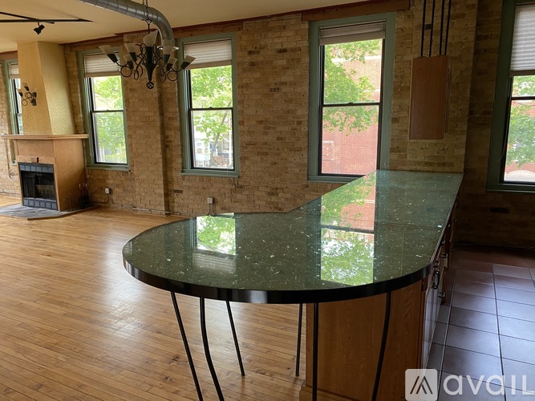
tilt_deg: -9.9
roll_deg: -0.2
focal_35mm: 26
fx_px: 402
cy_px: 200
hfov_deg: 67.3
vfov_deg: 53.0
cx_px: 268
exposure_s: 1/60
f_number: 1.8
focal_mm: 4.25
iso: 200
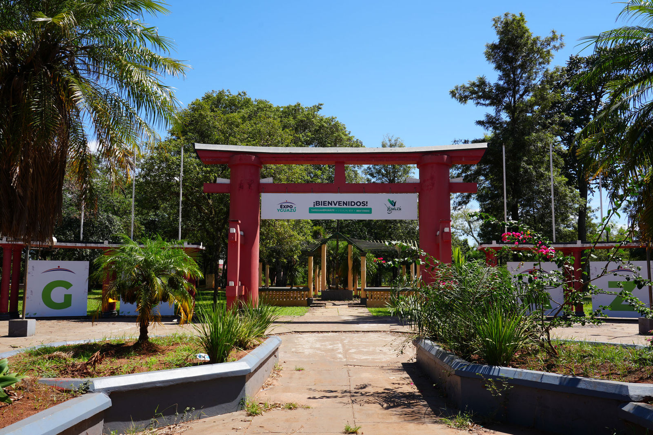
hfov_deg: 60.3
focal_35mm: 31
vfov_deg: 42.3
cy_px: 218
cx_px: 326
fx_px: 562
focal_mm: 31
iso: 100
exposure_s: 1/125
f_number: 9
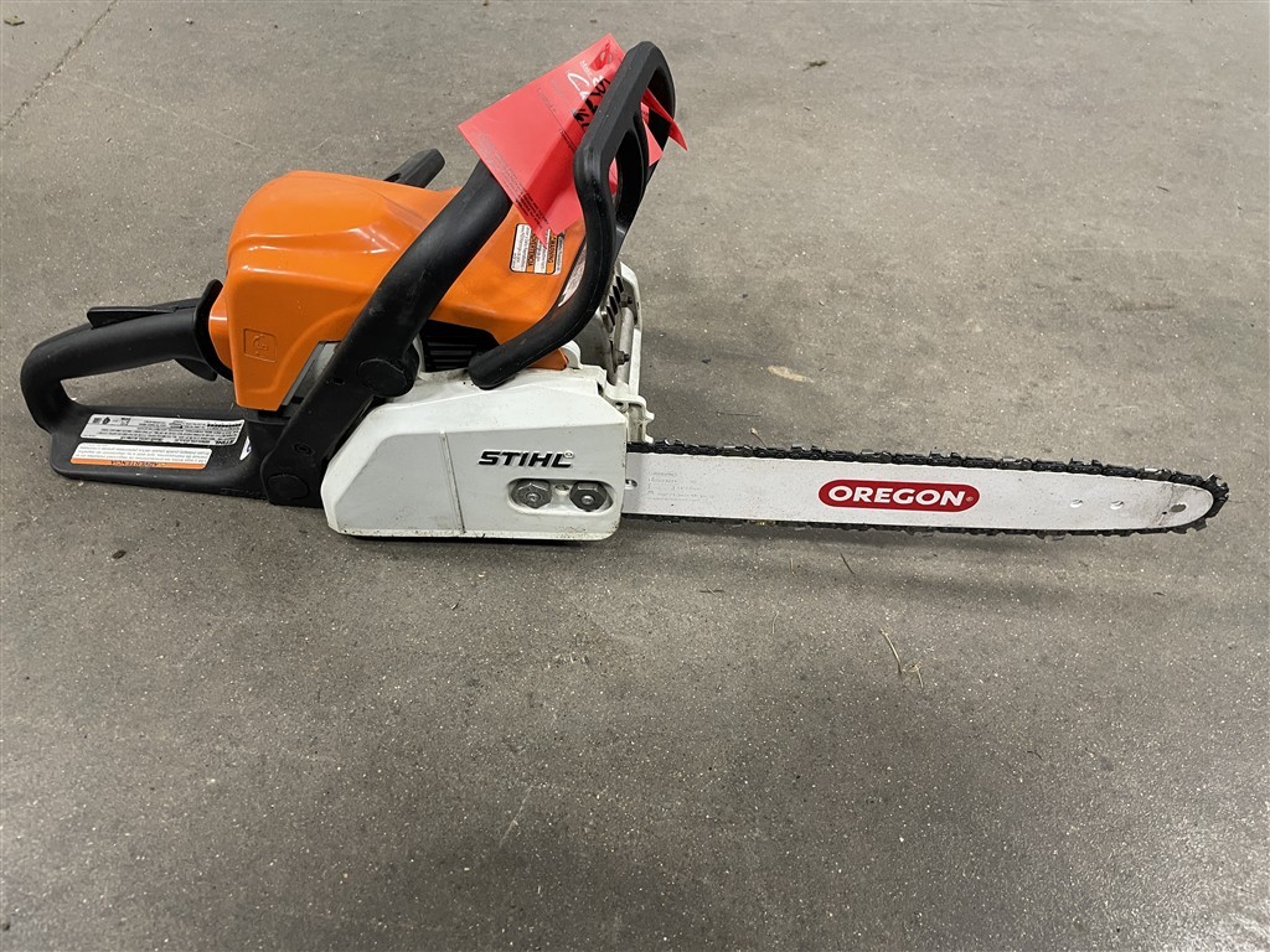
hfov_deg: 67.3
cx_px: 635
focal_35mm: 26
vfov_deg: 53.1
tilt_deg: -48.3
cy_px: 476
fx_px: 954
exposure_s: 1/60
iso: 160
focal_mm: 4.2
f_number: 1.6
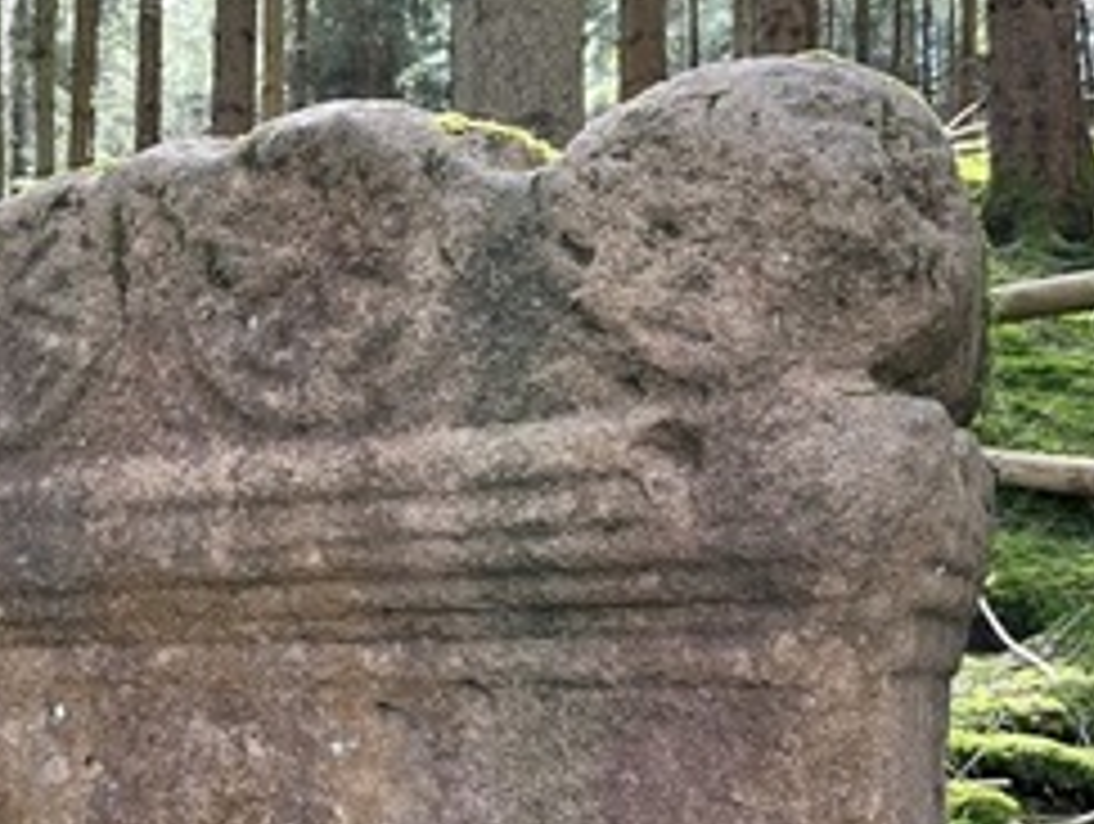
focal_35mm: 47
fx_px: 1488
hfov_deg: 39.1
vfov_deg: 30.3
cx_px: 245
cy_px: 639
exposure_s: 1/87
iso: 125
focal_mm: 5.1
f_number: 1.6
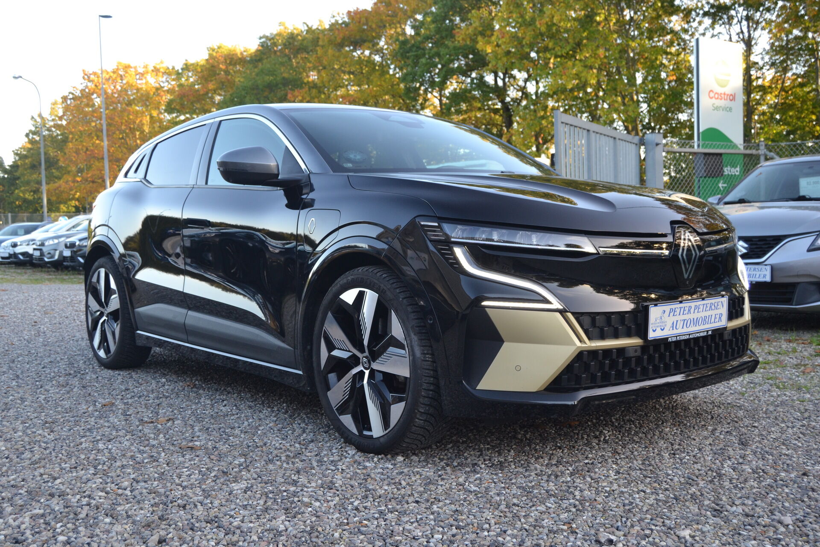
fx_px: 820
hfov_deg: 53.1
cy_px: 274
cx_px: 410
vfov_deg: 36.9
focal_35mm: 36
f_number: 5.6
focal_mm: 24
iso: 280
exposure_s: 1/125
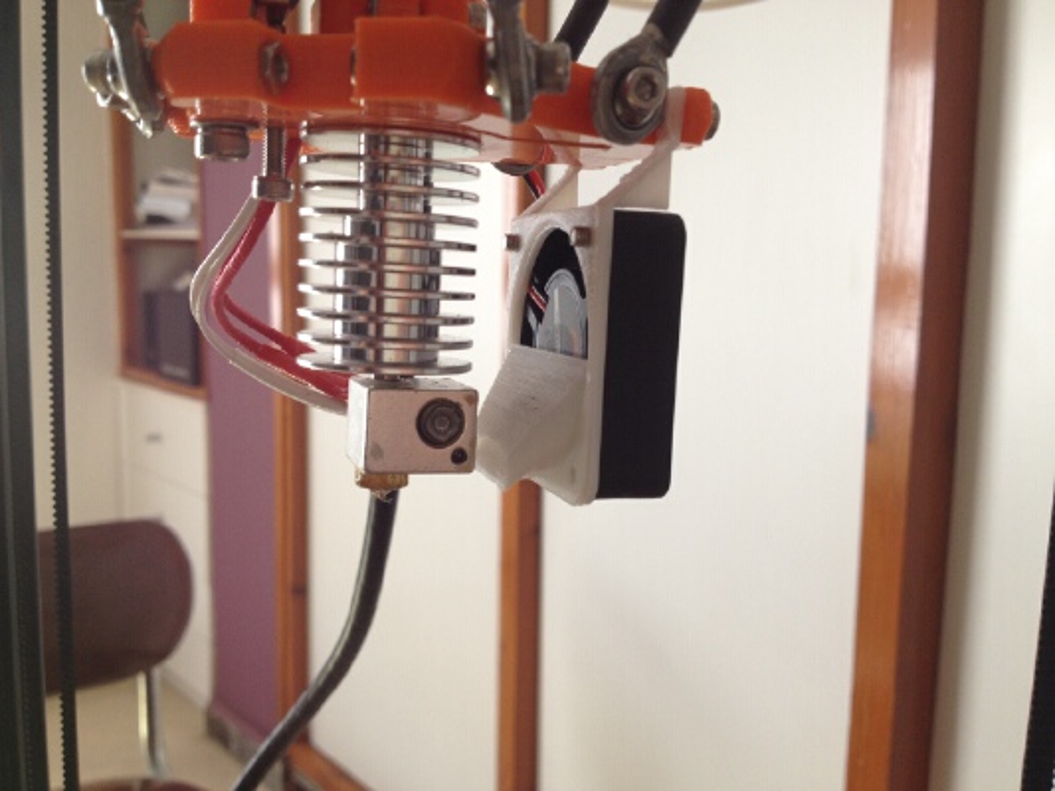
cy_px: 396
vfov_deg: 40.7
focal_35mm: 35
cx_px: 528
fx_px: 1067
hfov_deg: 52.6
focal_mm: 4.28
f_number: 2.4
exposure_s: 1/40
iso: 64
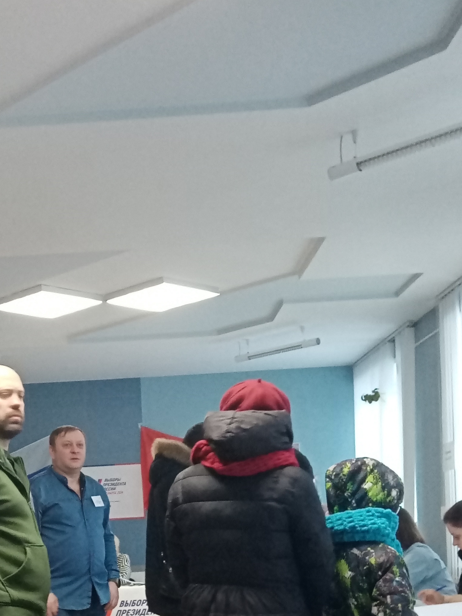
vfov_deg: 33.8
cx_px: 95
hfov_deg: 27.0
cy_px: 581
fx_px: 943
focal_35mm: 53
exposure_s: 1/33.3
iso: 445
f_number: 1.8
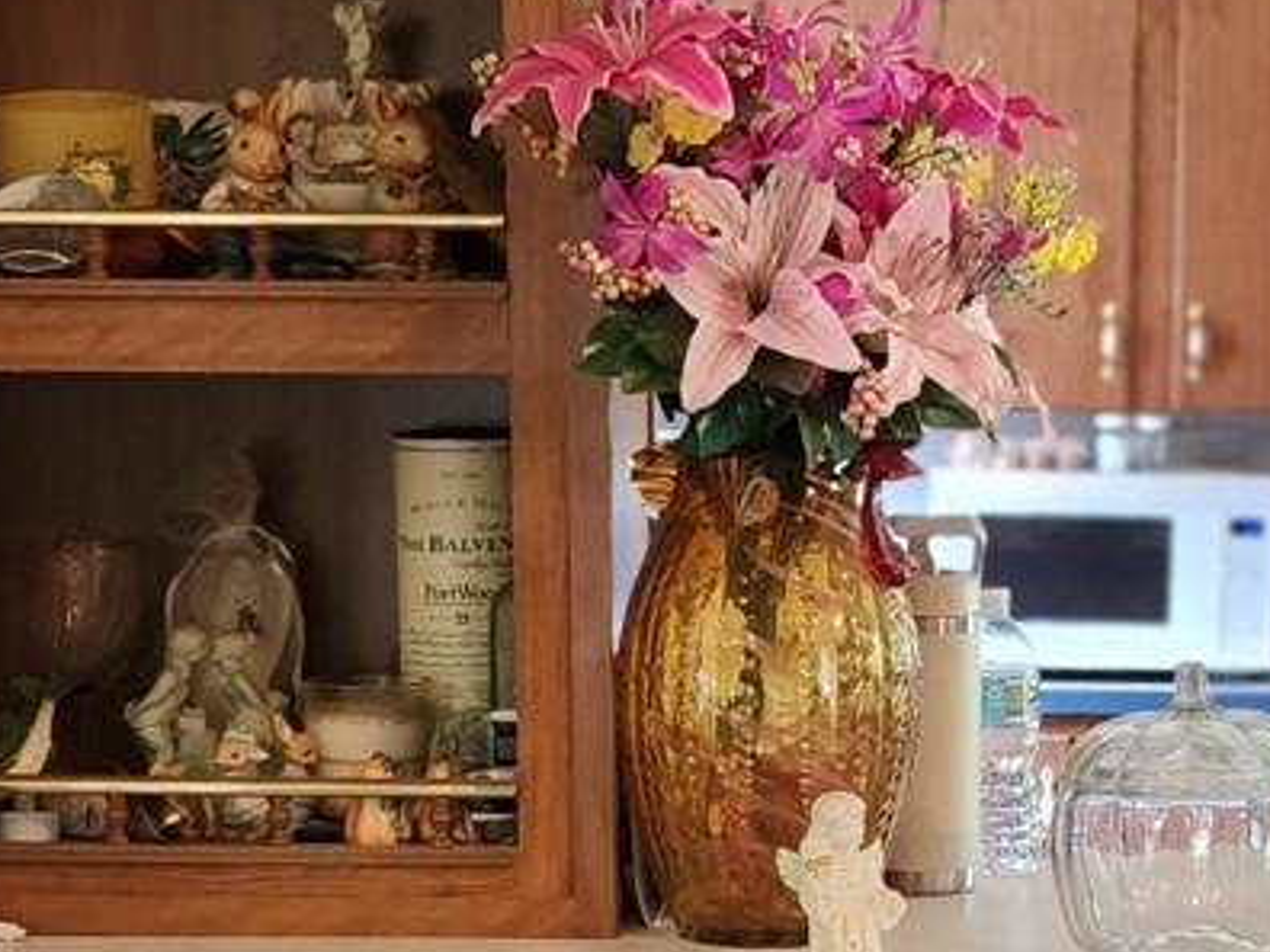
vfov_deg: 15.8
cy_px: 750
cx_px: 1052
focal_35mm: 93
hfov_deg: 20.8
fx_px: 3412
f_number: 1.8
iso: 320
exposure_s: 1/40
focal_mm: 5.4
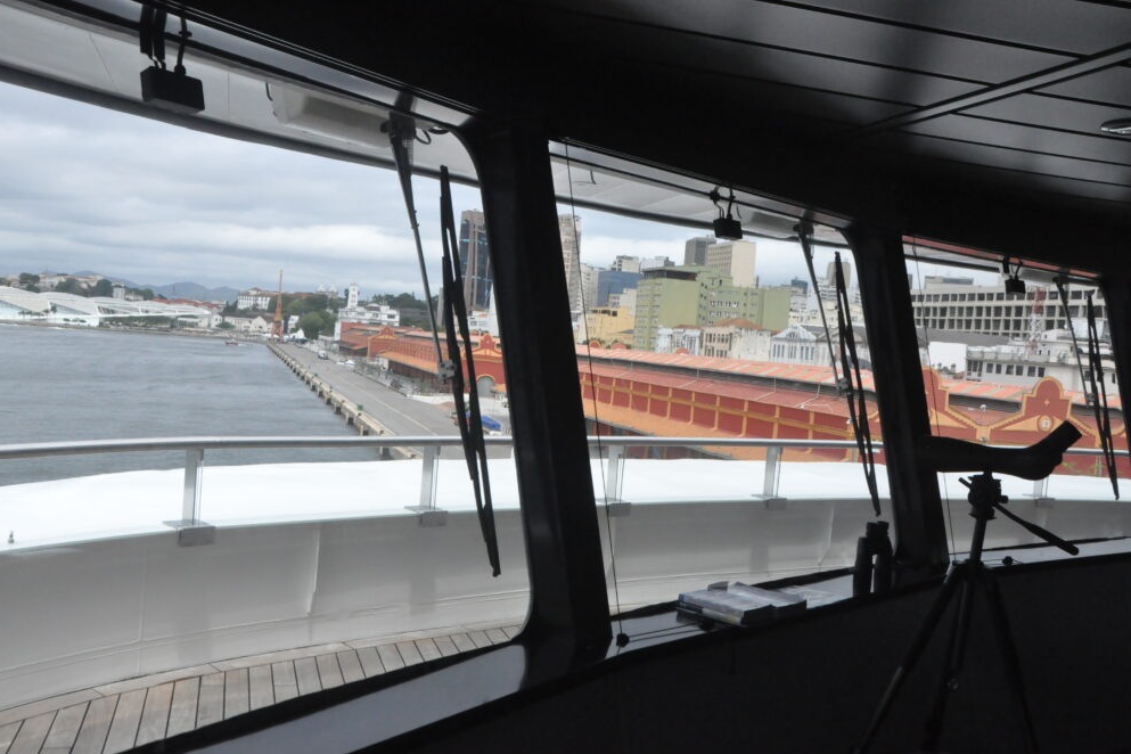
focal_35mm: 34
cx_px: 549
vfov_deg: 38.9
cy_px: 378
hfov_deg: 55.8
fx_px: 1068
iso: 2500
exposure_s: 1/4000
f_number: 10
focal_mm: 22
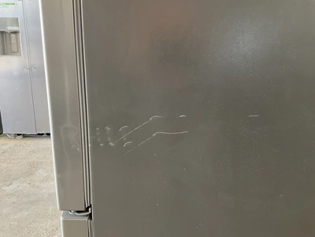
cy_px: 118
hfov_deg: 61.7
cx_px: 158
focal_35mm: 29
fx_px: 264
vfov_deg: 48.2
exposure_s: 1/60
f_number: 1.8
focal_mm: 3
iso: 250
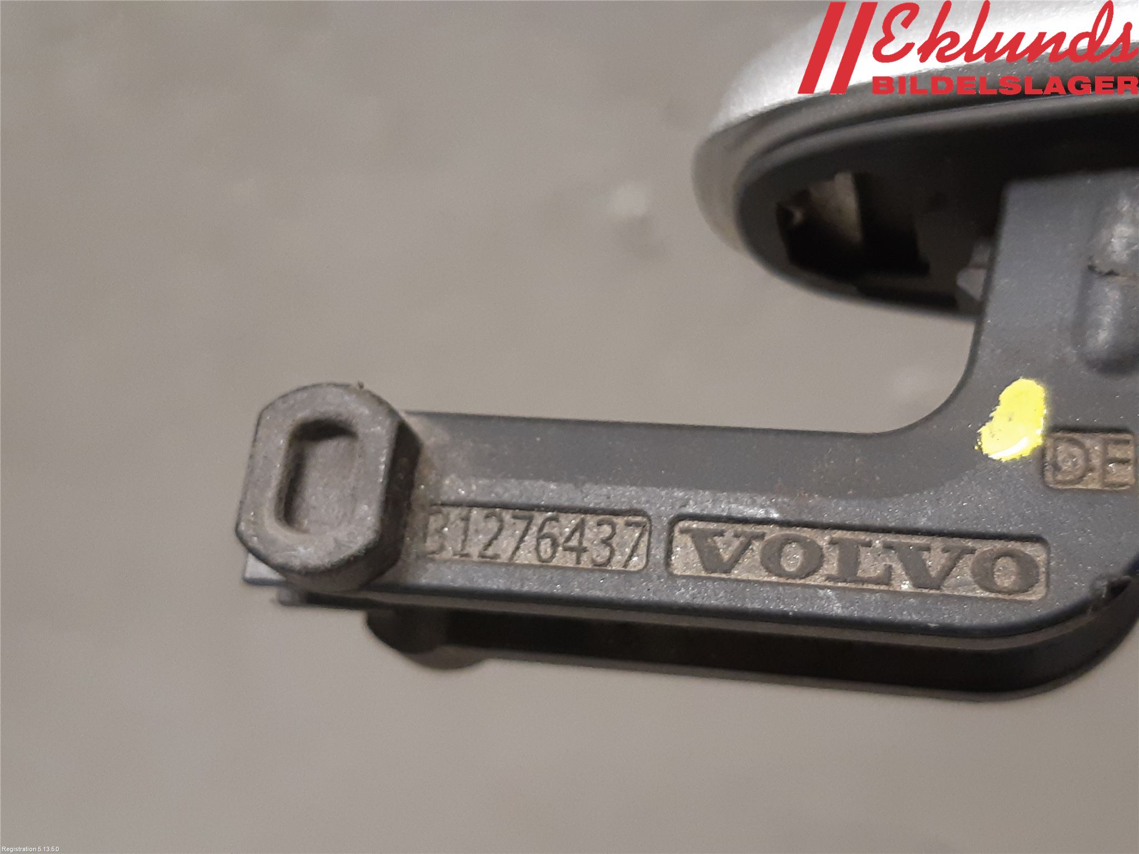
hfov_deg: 67.3
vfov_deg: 53.1
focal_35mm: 26
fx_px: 856
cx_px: 570
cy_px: 427
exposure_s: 1/50
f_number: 1.7
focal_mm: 3.93
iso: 200
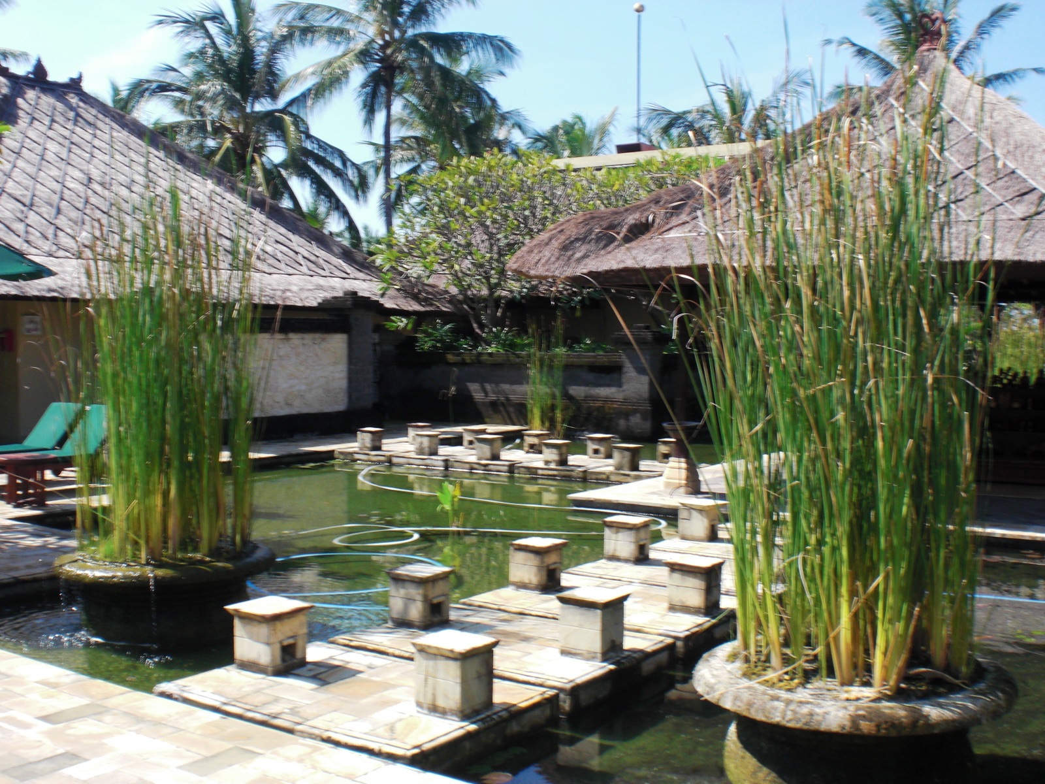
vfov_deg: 37.7
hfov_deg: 49.0
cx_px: 522
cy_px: 392
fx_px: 1147
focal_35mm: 38
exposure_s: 1/200
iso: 64
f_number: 5.6
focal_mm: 6.3
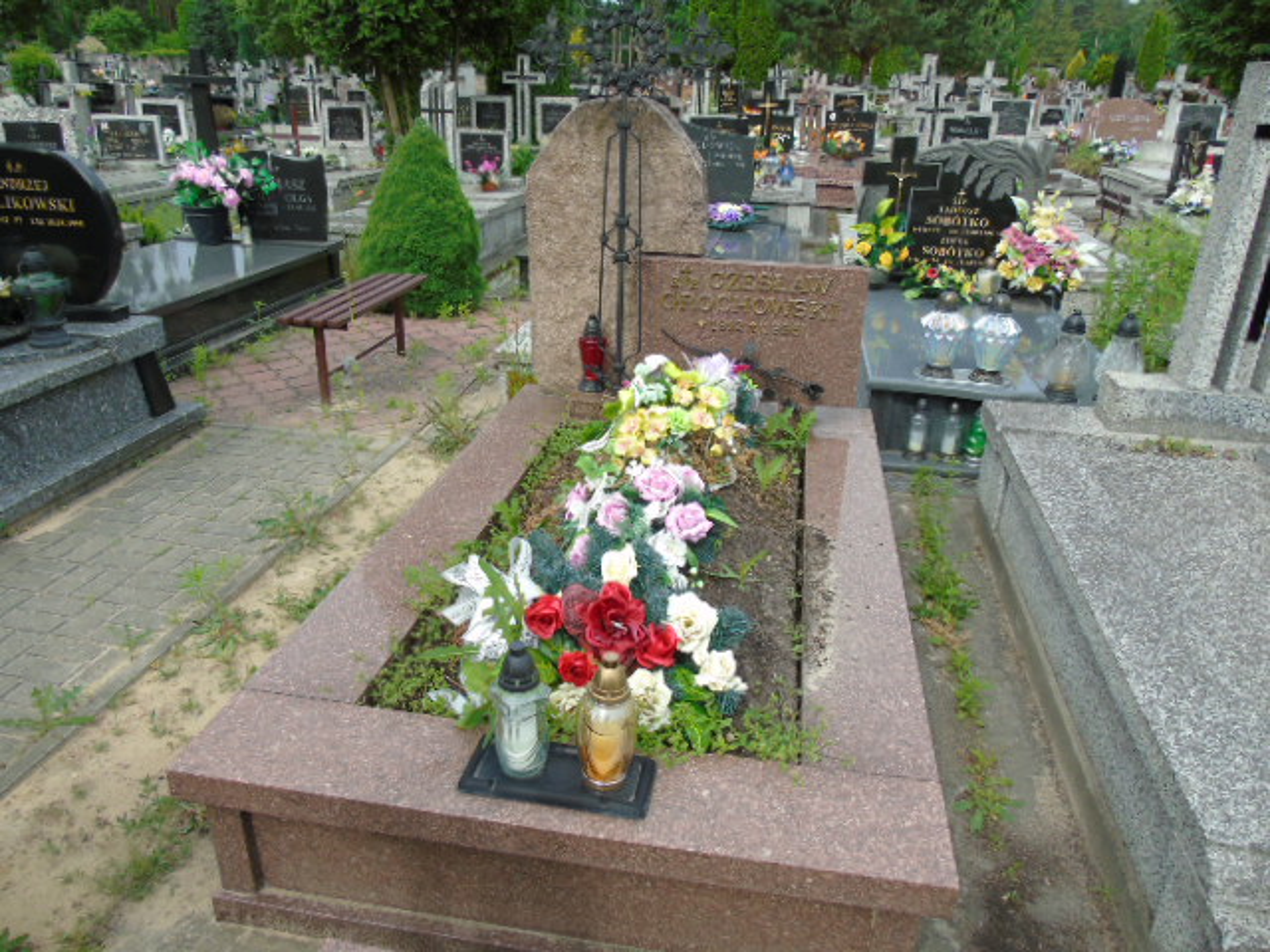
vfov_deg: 54.9
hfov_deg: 69.4
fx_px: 917
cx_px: 635
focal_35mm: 25
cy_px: 476
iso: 80
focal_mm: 4.4
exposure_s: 1/500
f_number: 3.4
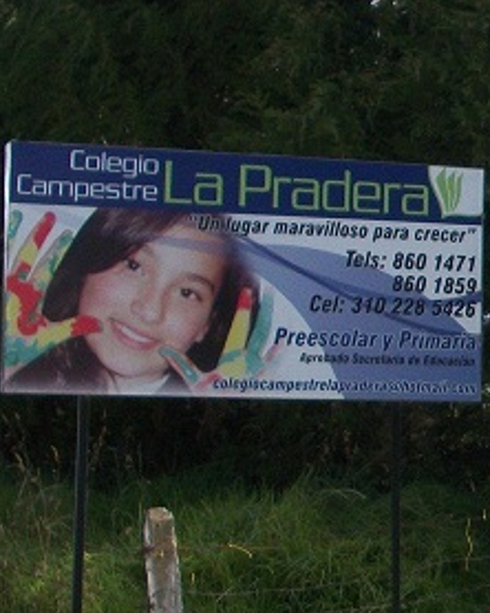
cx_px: 890
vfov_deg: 15.6
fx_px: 2232
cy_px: 437
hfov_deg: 11.6
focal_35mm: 123
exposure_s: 1/500
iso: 80
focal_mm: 6.3
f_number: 3.1
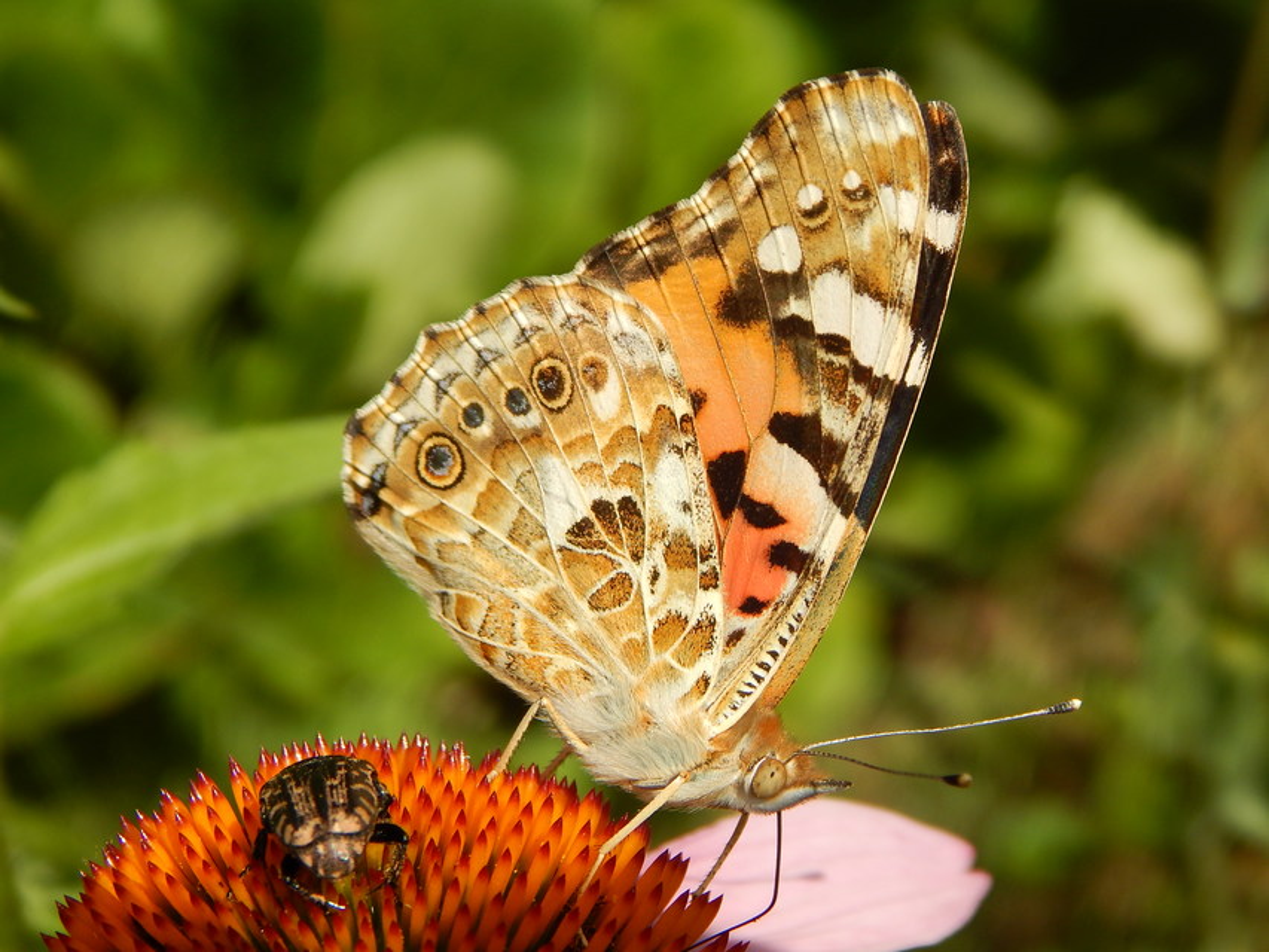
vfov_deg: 17.4
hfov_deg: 23.0
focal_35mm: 85
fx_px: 3116
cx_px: 634
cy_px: 476
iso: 125
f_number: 4.3
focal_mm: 15.3
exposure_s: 1/1250
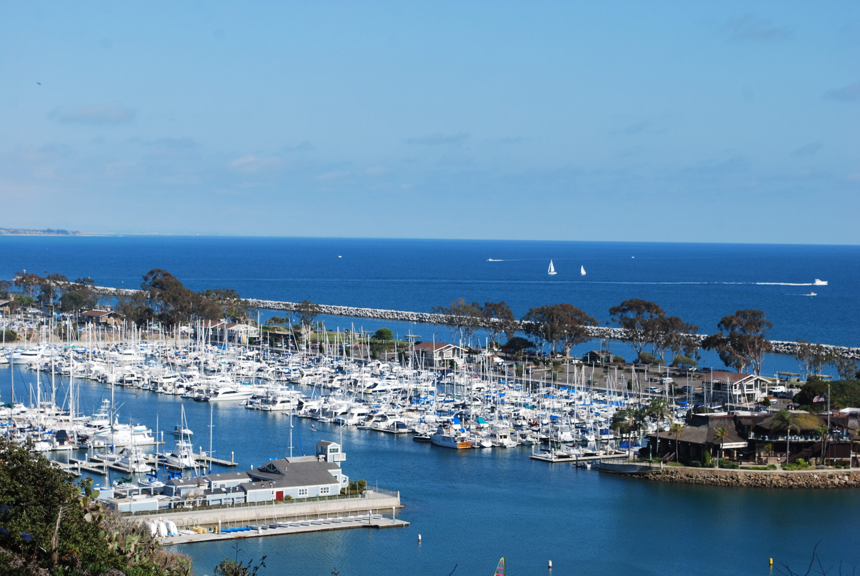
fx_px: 1794
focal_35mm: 75
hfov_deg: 27.0
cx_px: 430
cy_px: 288
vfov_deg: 18.2
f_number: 8
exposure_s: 1/250
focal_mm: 50
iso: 100
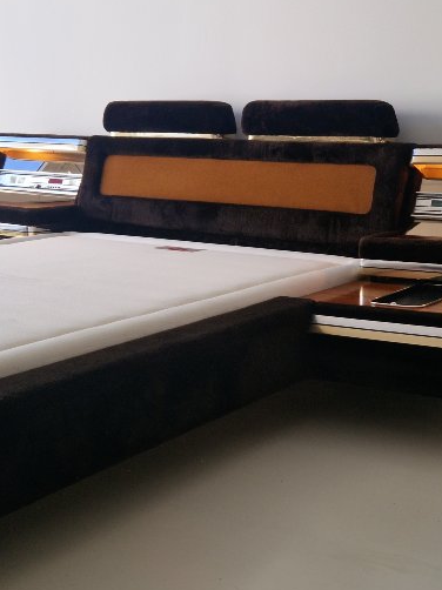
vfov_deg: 34.9
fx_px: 937
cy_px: 259
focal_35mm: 55
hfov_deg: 26.5
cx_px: 264
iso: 50
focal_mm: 5.4
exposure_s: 1/149
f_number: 1.8
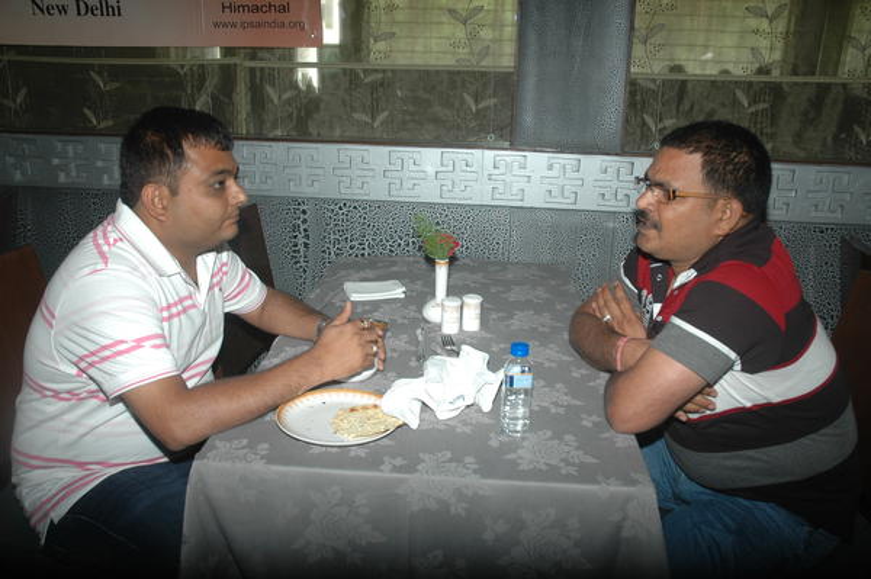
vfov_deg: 39.9
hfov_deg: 57.3
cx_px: 436
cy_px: 290
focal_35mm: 33
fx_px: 798
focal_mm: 22
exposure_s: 1/125
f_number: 5.6
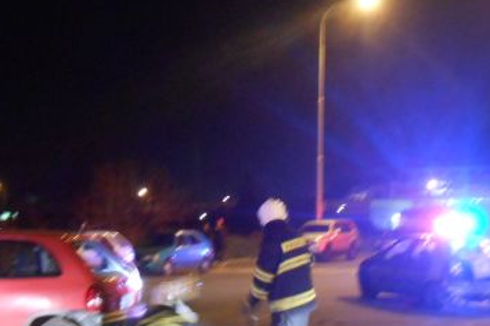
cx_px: 177
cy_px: 280
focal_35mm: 67
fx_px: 912
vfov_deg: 20.0
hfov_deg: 29.9
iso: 640
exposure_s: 1
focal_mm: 6.8
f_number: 4.2
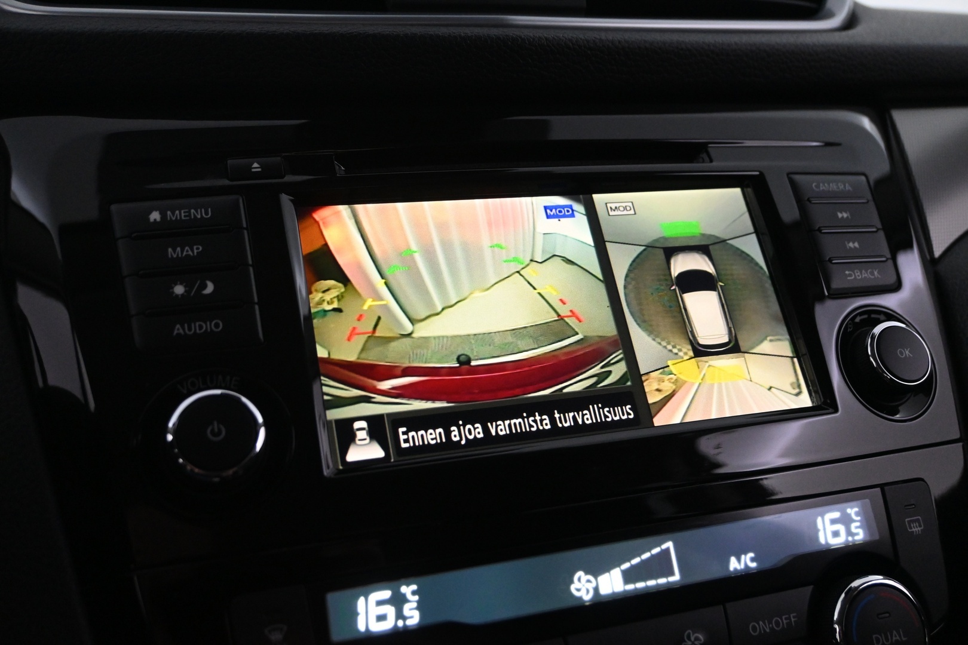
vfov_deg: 39.1
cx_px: 484
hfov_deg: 56.1
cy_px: 322
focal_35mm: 34
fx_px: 907
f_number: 4.5
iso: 3200
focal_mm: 22.5
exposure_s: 1/60
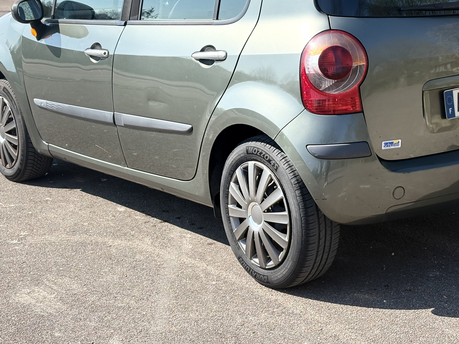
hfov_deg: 24.6
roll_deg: +4.1
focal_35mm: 79
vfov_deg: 18.5
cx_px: 299
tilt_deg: -8.5
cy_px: 84
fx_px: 1047
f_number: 1.6
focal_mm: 5.96
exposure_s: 1/1799
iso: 40
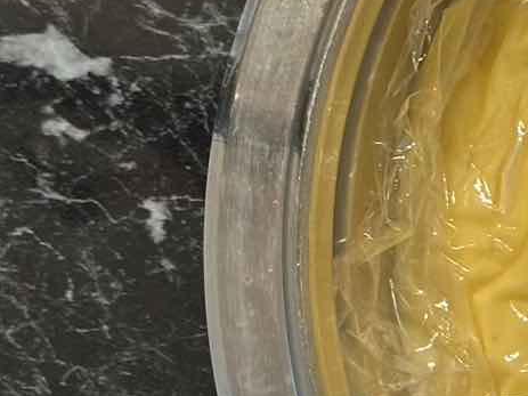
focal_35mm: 199
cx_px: 911
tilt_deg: -89.2
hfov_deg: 9.5
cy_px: 245
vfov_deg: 7.5
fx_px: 3035
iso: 100
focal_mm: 6.86
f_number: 1.78
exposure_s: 1/50
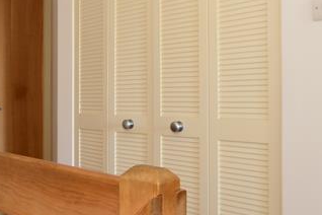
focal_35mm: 41
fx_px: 367
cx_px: 103
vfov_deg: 32.6
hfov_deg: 46.5
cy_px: 95
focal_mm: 10
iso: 200
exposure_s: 1/3
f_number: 7.1
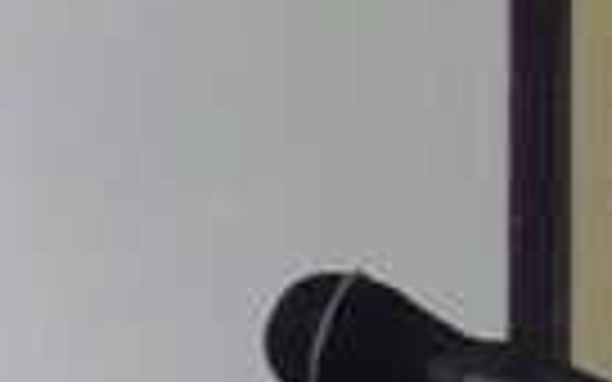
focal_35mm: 285
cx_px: -322
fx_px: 4754
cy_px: 616
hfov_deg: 7.2
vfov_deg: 4.6
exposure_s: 1/40
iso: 800
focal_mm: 12.8
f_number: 3.7
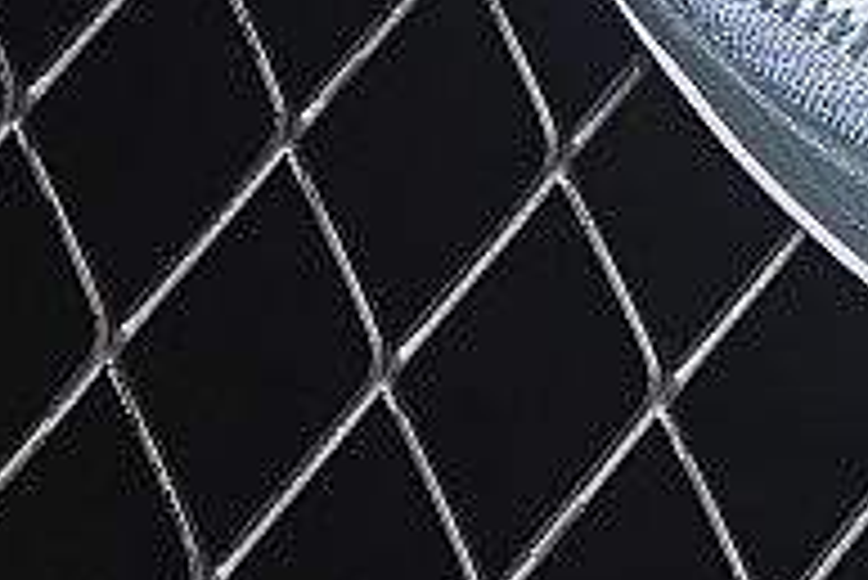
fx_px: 10134
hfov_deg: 4.7
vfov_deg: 3.2
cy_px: -692
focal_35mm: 420
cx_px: 2330
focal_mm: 50
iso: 160
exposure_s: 1/80
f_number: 7.1
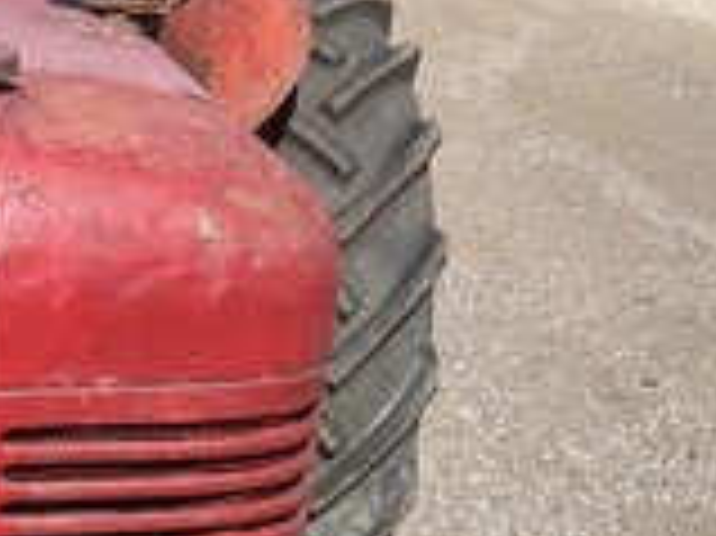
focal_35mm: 73
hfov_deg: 24.9
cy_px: 667
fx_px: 1509
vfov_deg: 18.9
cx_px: -63
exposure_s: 1/1144
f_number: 1.8
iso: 25
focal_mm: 3
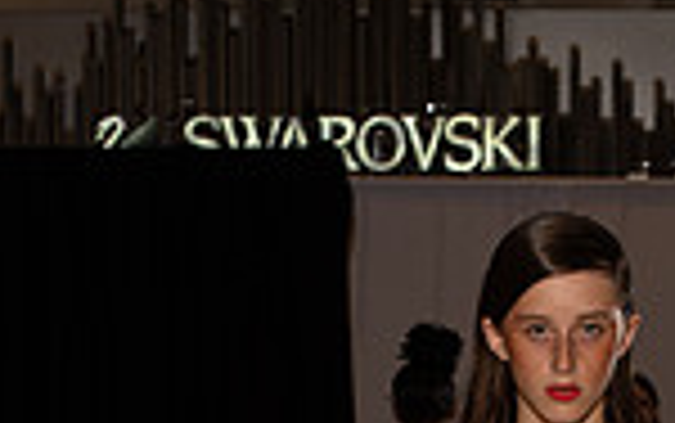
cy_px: 976
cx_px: 434
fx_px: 4602
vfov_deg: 5.1
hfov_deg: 8.4
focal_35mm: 250
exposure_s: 1/250
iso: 800
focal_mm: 82
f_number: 9
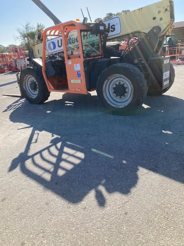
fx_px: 198
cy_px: 123
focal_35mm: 28
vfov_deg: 63.4
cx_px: 92
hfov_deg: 49.8
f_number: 1.8
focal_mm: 3.99
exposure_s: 1/1080
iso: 20
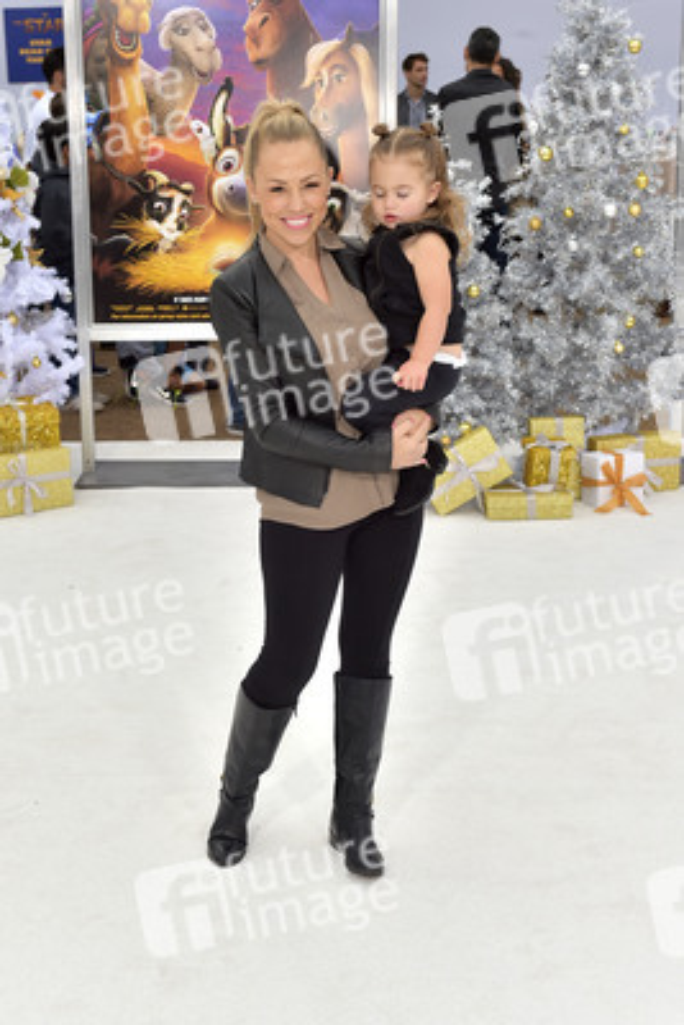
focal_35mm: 48
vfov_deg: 41.1
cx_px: 342
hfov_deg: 28.1
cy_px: 512
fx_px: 1367
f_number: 6.3
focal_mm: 48
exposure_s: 1/320
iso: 320
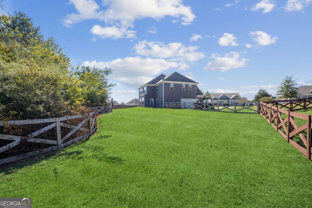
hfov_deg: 96.7
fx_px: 139
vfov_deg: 73.7
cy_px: 104
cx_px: 156
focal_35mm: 16
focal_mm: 16
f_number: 5.6
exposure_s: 1/250
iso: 100
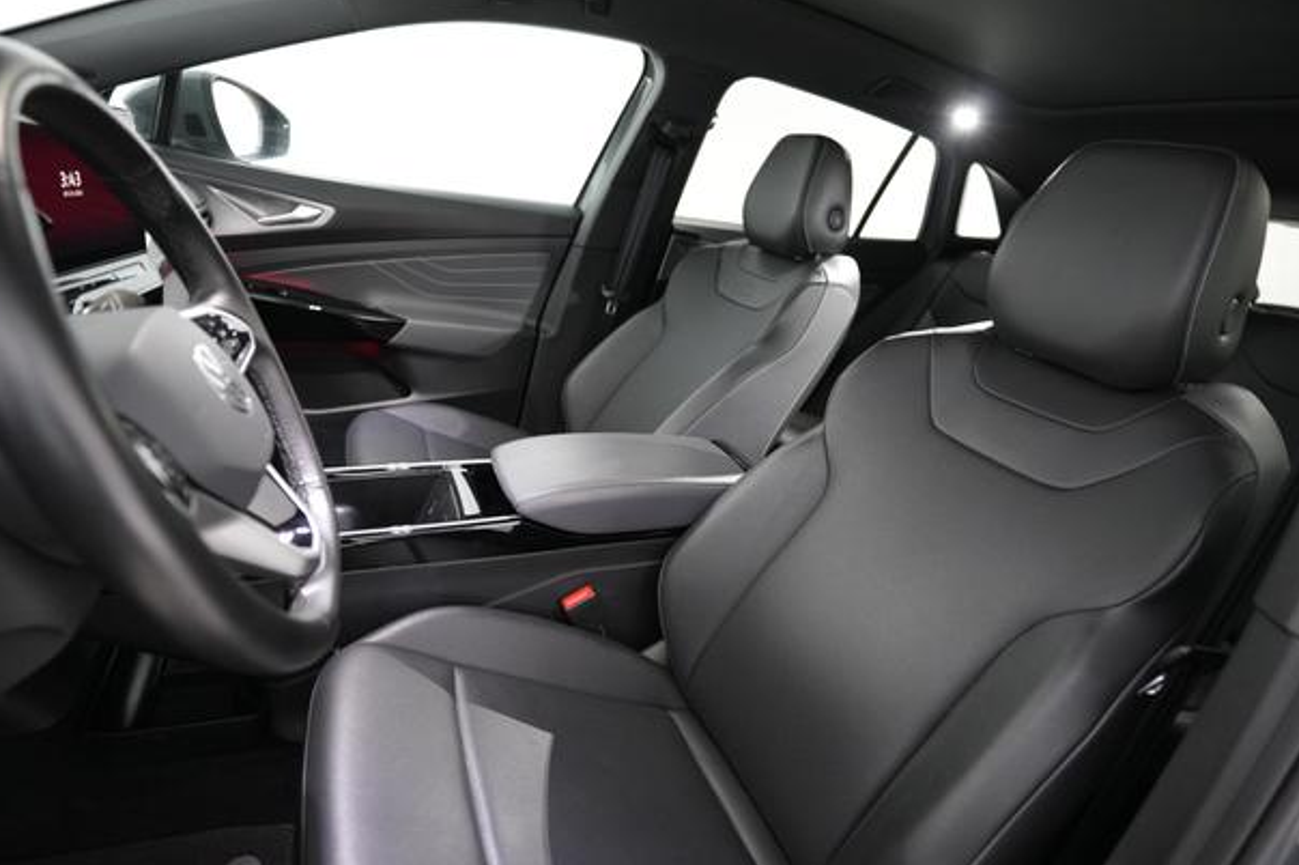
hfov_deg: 90.0
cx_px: 654
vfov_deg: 67.3
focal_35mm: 18
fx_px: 649
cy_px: 445
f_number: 2.8
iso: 2000
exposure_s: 1/30
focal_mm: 17
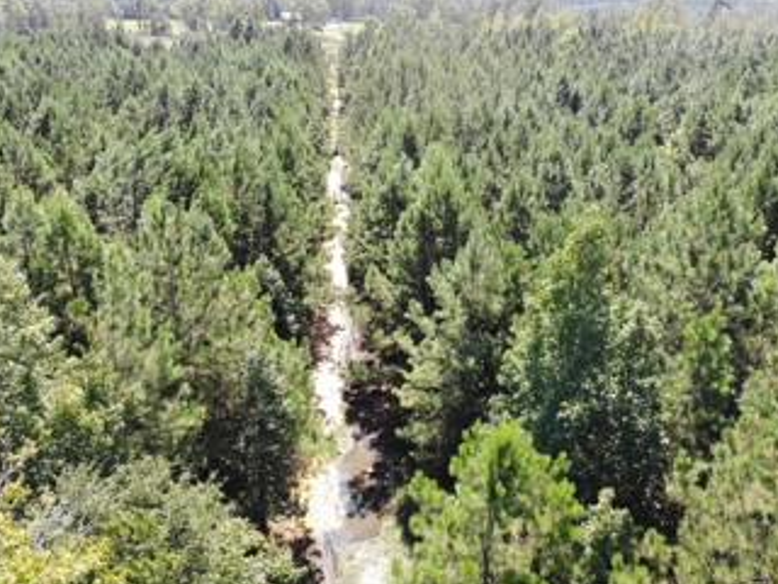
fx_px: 674
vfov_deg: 46.6
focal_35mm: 30
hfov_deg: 59.9
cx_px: 423
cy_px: 238
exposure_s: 1/207
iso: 100
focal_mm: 4.5
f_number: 2.8
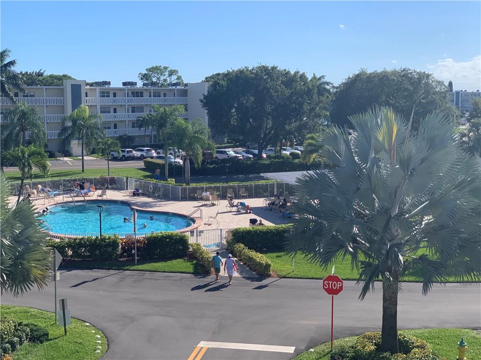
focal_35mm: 52
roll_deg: -0.1
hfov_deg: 36.8
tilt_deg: -5.8
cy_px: 180
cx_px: 240
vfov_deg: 28.0
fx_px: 723
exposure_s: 1/1261
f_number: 2.4
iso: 16
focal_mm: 6
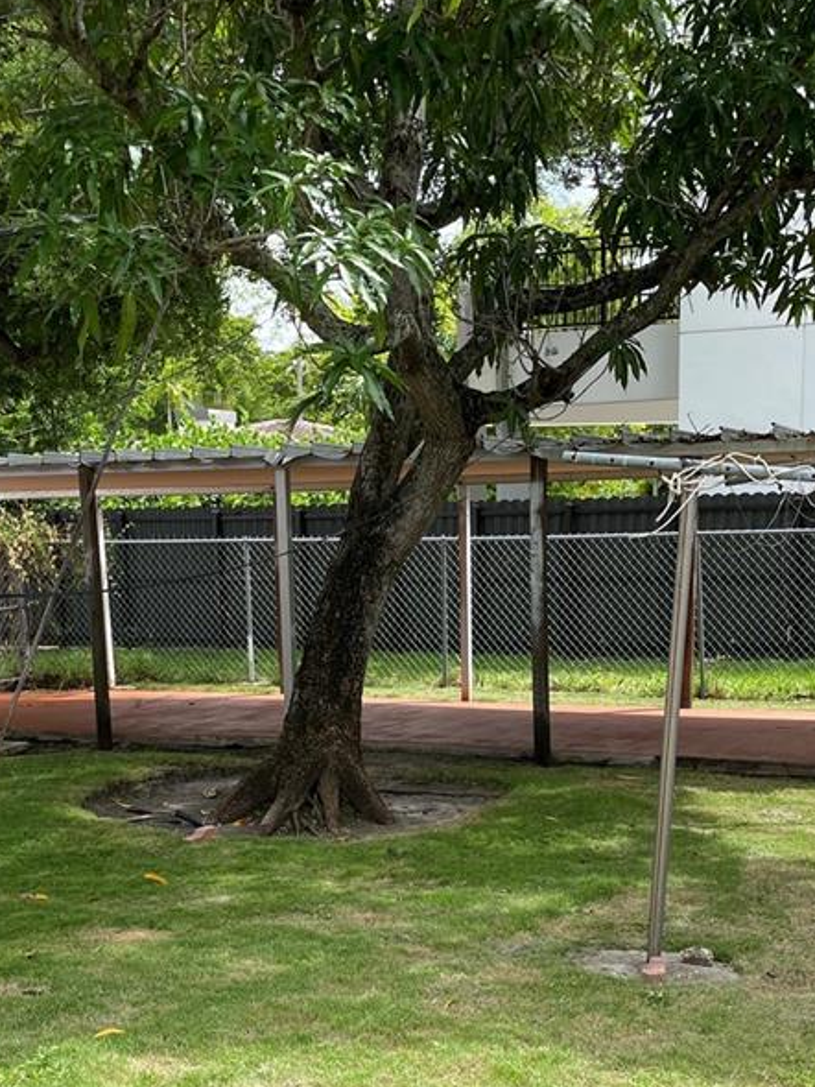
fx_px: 1663
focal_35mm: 53
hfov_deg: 27.5
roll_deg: +1.8
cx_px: 396
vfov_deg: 35.0
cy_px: 871
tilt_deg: -12.0
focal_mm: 4.2
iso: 32
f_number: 1.6
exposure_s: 1/1182
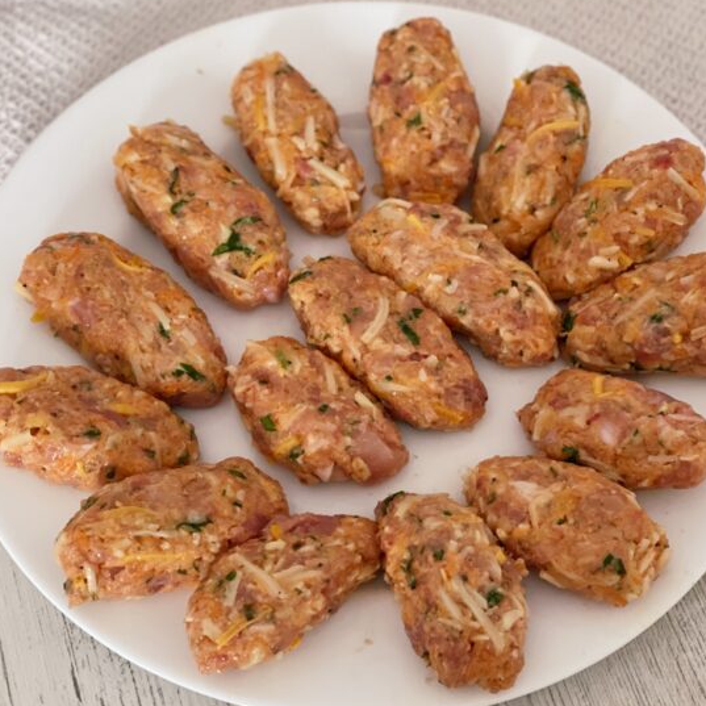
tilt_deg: -59.9
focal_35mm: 79
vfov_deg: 21.9
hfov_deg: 21.9
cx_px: 383
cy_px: 352
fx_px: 1823
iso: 400
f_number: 2.2
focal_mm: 7.5
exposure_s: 1/39
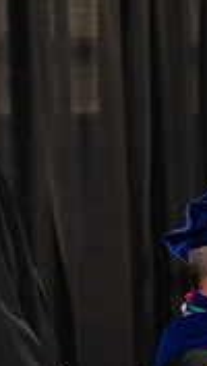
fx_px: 2334
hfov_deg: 5.0
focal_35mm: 240
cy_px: 183
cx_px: 472
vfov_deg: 9.0
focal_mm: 70
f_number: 5
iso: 2500
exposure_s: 1/200
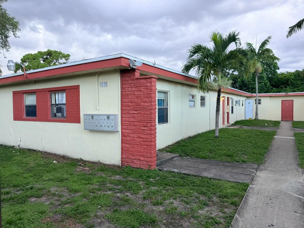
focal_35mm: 24
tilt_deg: -1.7
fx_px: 211
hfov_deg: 71.6
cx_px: 152
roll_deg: +0.8
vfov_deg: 56.8
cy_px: 114
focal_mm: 6.76
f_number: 1.78
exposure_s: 1/167
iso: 80
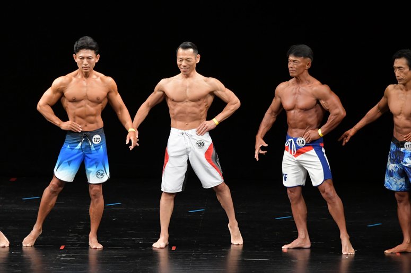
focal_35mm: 255
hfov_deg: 8.1
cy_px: 136
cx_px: 206
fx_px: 2910
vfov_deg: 5.4
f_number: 5.6
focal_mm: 170
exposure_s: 1/400
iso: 3200
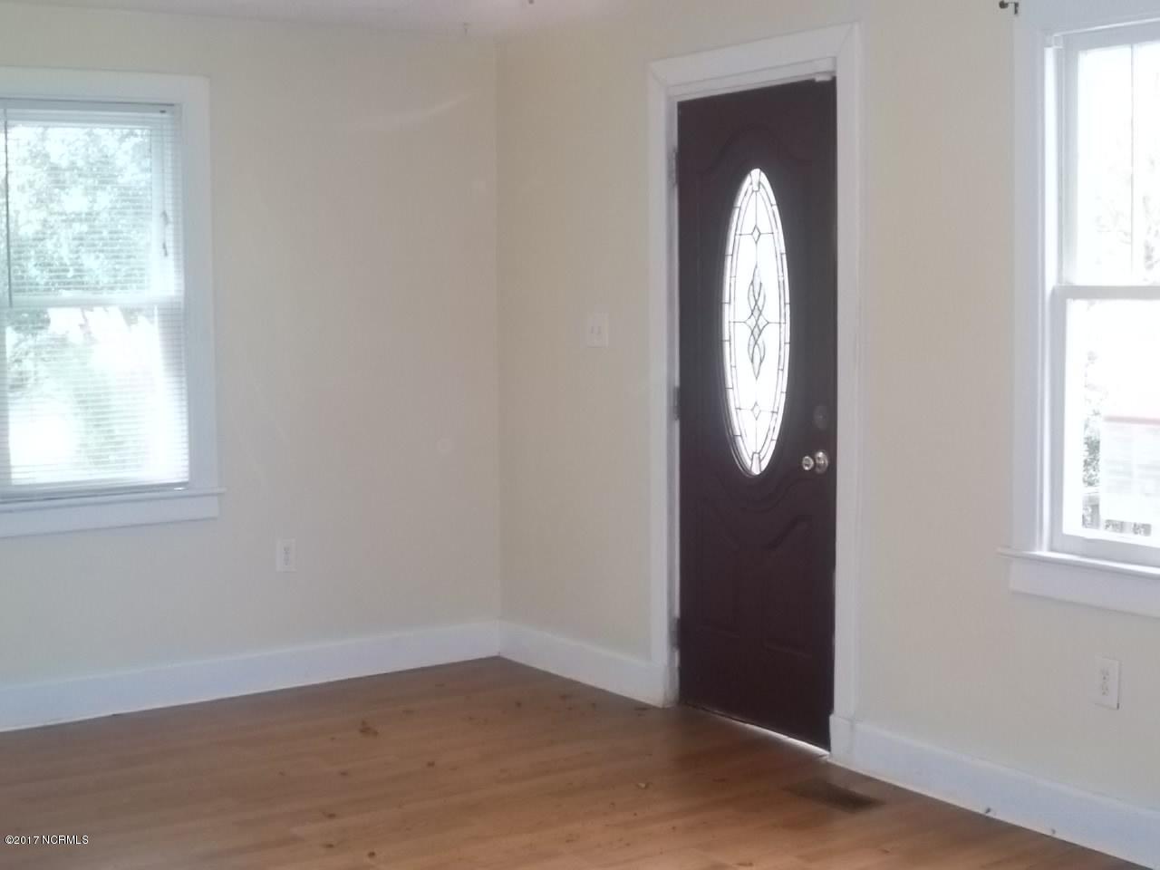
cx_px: 580
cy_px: 435
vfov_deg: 30.9
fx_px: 1575
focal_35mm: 47
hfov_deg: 40.4
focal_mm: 8.3
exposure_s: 1/40
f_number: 4.58
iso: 320
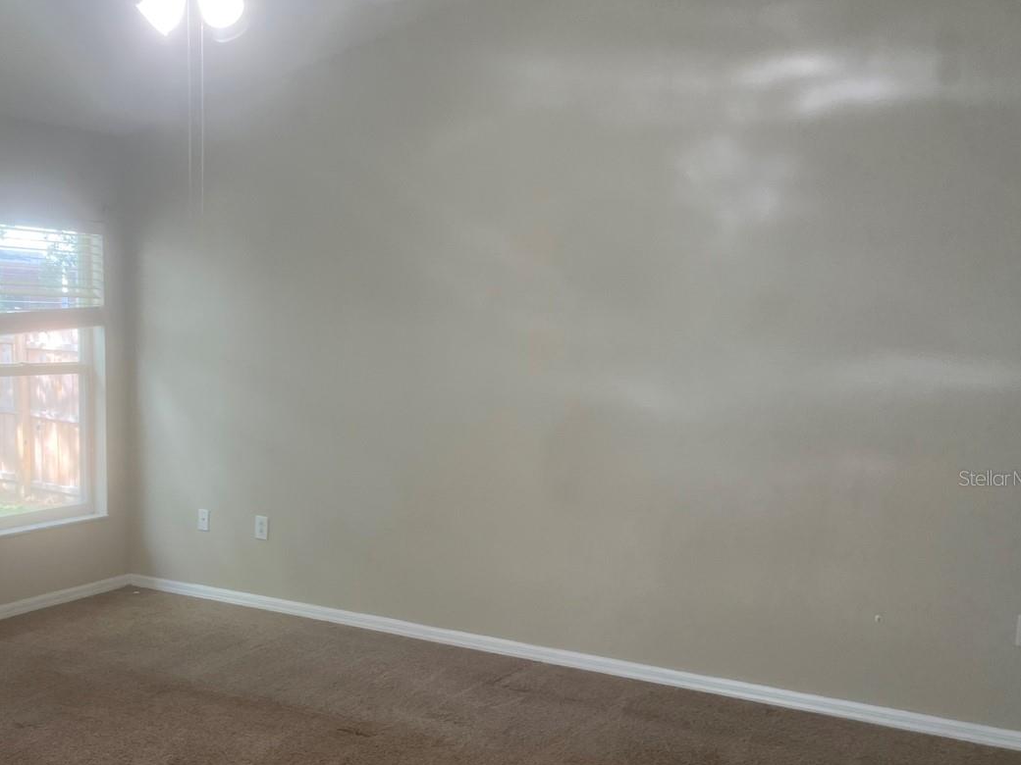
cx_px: 266
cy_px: 478
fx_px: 1180
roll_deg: +0.1
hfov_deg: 45.3
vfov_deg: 35.8
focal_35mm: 40
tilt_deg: -8.9
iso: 80
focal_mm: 5.7
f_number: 1.5
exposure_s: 1/60
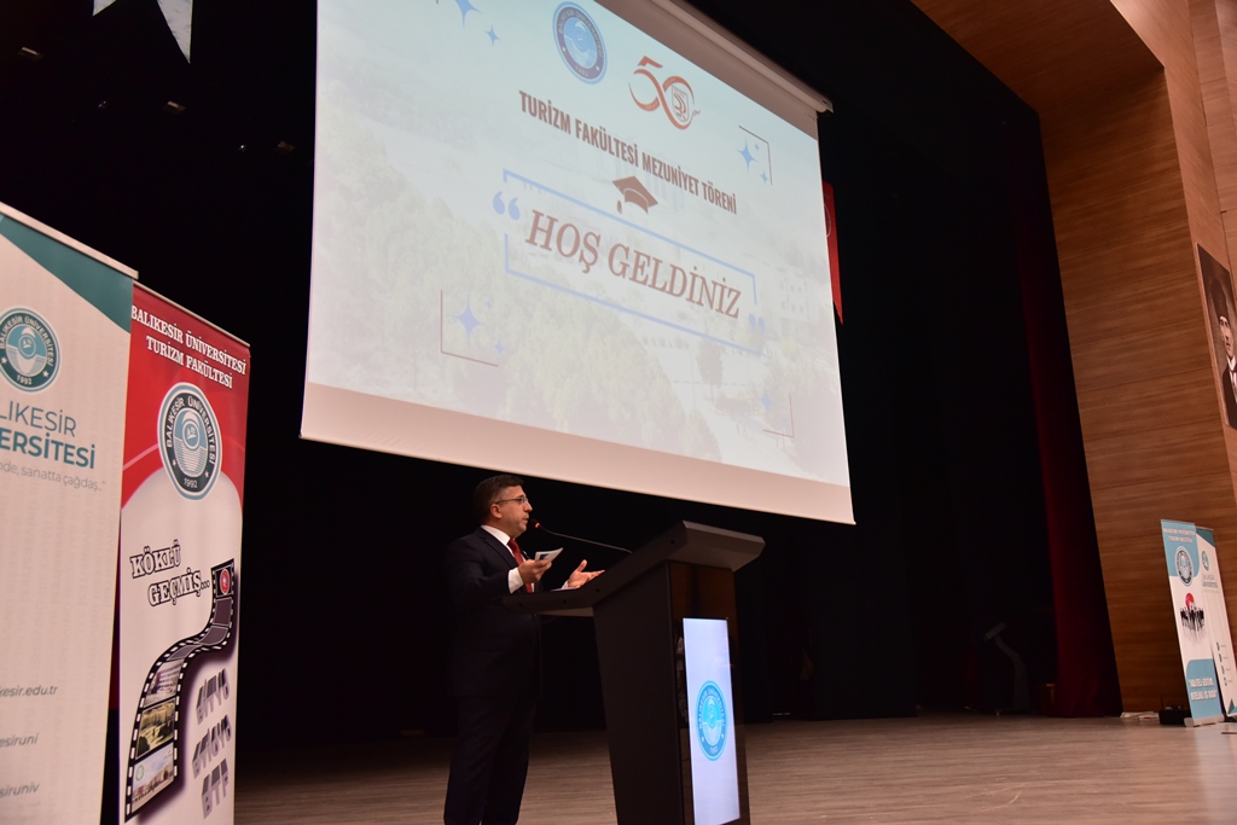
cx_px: 618
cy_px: 412
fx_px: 1100
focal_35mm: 32
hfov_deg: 58.7
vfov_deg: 41.1
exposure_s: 1/200
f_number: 4
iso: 2500
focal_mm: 32
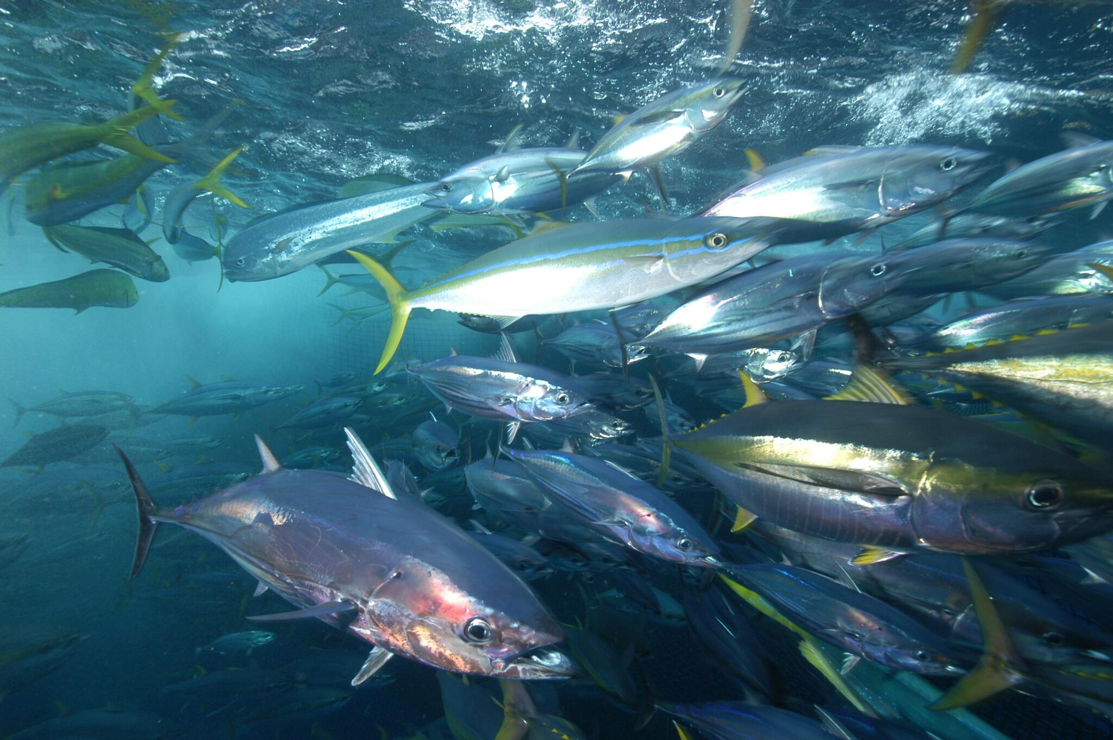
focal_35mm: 18
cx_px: 556
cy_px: 370
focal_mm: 12
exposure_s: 1/100
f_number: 10
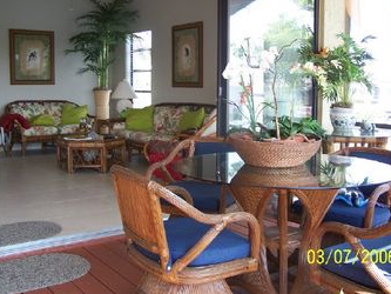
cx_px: 204
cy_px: 135
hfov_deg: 44.8
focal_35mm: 42
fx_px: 475
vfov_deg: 34.4
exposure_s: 1/45
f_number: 2.8
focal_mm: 6.3
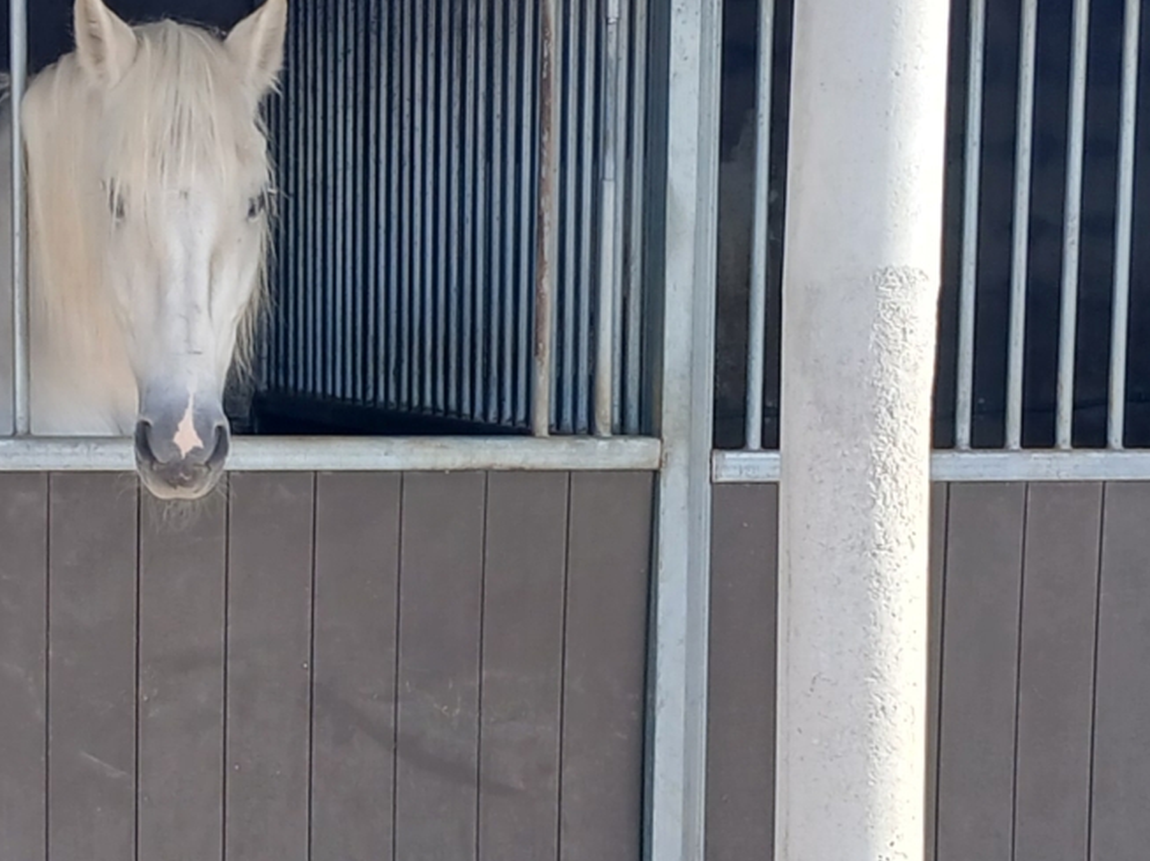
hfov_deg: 19.3
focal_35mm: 102
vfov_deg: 14.4
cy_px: 715
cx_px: 490
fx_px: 3387
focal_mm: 3.98
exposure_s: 1/165
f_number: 1.8
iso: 20
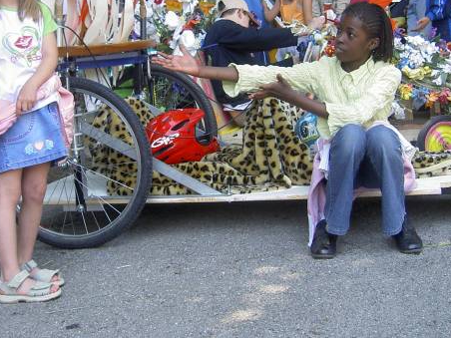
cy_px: 96
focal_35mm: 69
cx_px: 201
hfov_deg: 28.1
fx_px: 899
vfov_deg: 21.2
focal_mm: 8
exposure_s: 1/125
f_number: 2.8
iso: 100
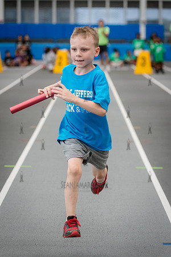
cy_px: 128
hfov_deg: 12.2
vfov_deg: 18.3
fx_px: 798
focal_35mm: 112
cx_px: 86
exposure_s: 1/1000
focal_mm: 112
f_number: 4
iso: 6400
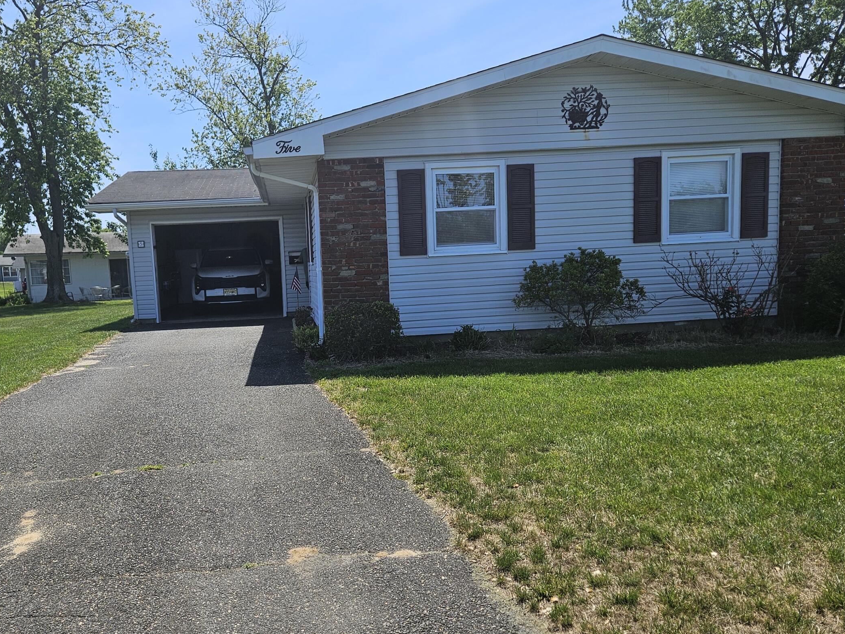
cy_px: 374
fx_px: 806
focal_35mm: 33
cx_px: 349
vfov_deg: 42.8
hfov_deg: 55.0
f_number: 1.8
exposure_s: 1/1951
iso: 25
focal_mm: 5.4
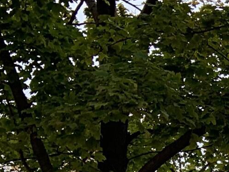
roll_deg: +0.0
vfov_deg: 8.8
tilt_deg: +10.6
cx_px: 576
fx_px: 1045
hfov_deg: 10.5
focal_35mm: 158
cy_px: 360
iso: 25
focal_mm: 4.25
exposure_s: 1/647
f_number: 1.8
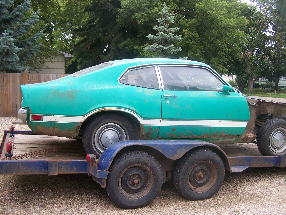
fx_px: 314
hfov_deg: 48.9
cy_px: 108
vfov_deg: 37.8
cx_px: 143
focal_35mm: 38
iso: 80
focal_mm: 6.3
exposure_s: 1/125
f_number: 2.8
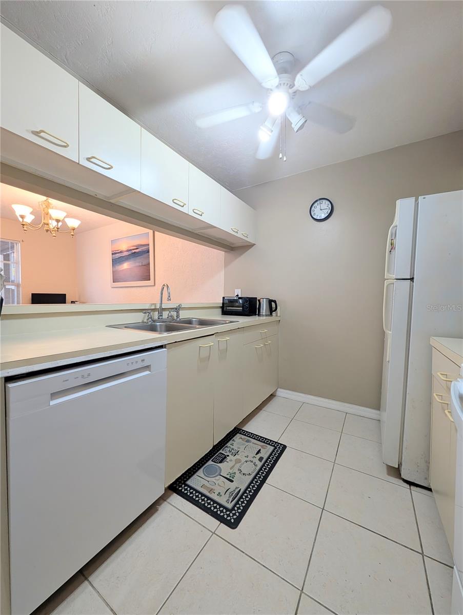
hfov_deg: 94.6
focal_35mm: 12
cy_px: 308
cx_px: 232
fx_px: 214
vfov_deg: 110.5
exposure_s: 1/120
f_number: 1.7
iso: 85
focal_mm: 2.02
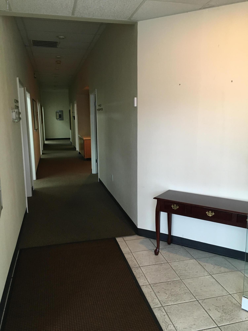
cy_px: 166
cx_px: 124
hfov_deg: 48.2
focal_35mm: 29
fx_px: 277
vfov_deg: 61.7
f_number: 2.2
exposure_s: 1/30
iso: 100
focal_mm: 4.15
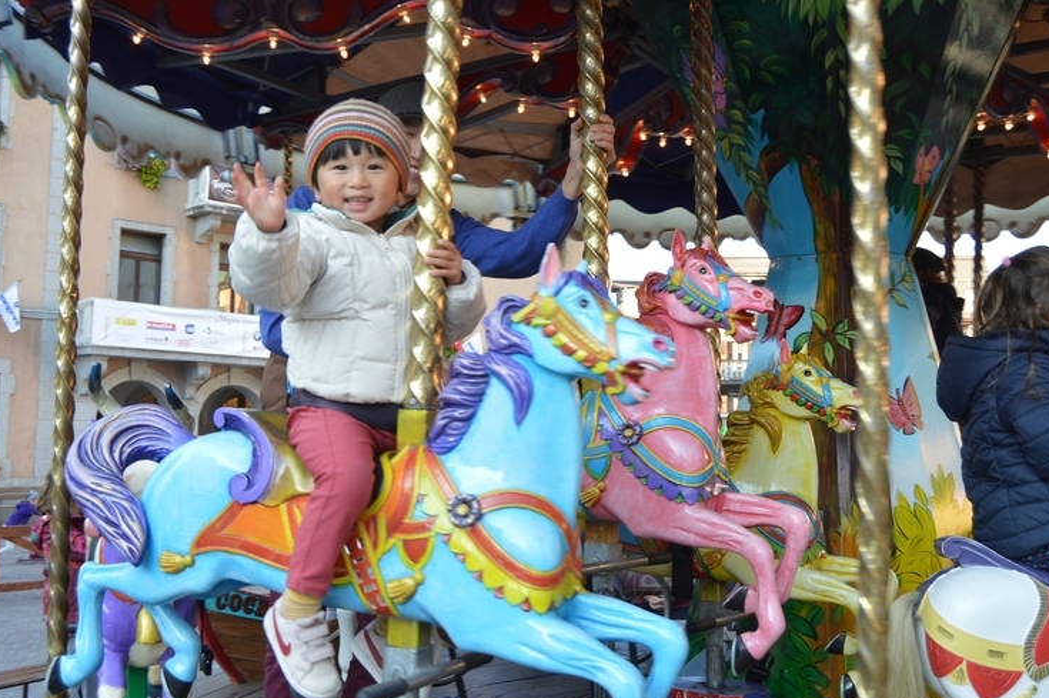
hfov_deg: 51.3
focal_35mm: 38
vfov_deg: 35.4
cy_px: 345
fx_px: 1093
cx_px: 507
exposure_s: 1/125
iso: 250
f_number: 5.6
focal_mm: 23
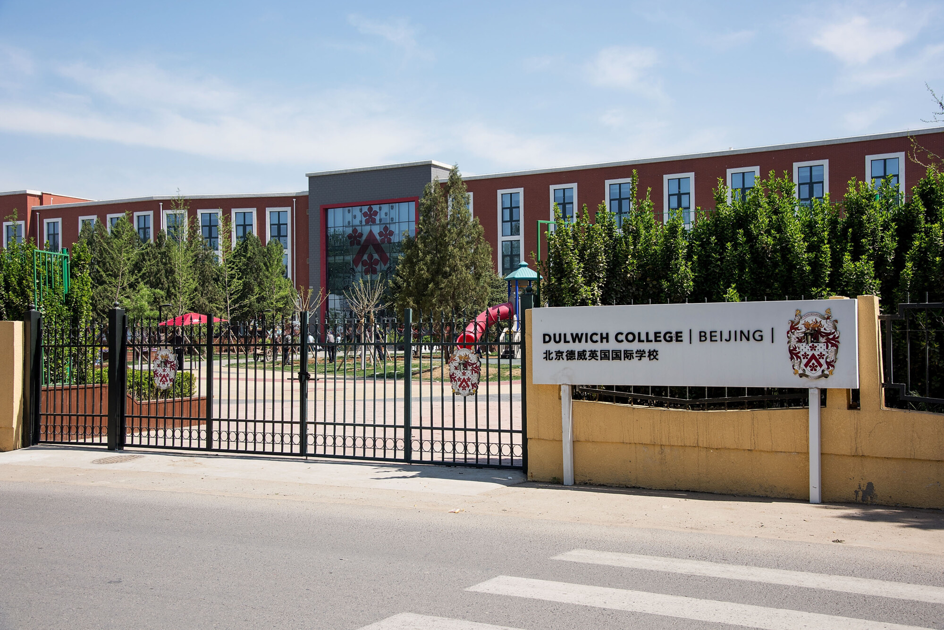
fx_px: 997
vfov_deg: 35.1
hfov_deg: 50.7
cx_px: 472
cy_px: 315
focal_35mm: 38
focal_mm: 38
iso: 100
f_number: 8
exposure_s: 1/320
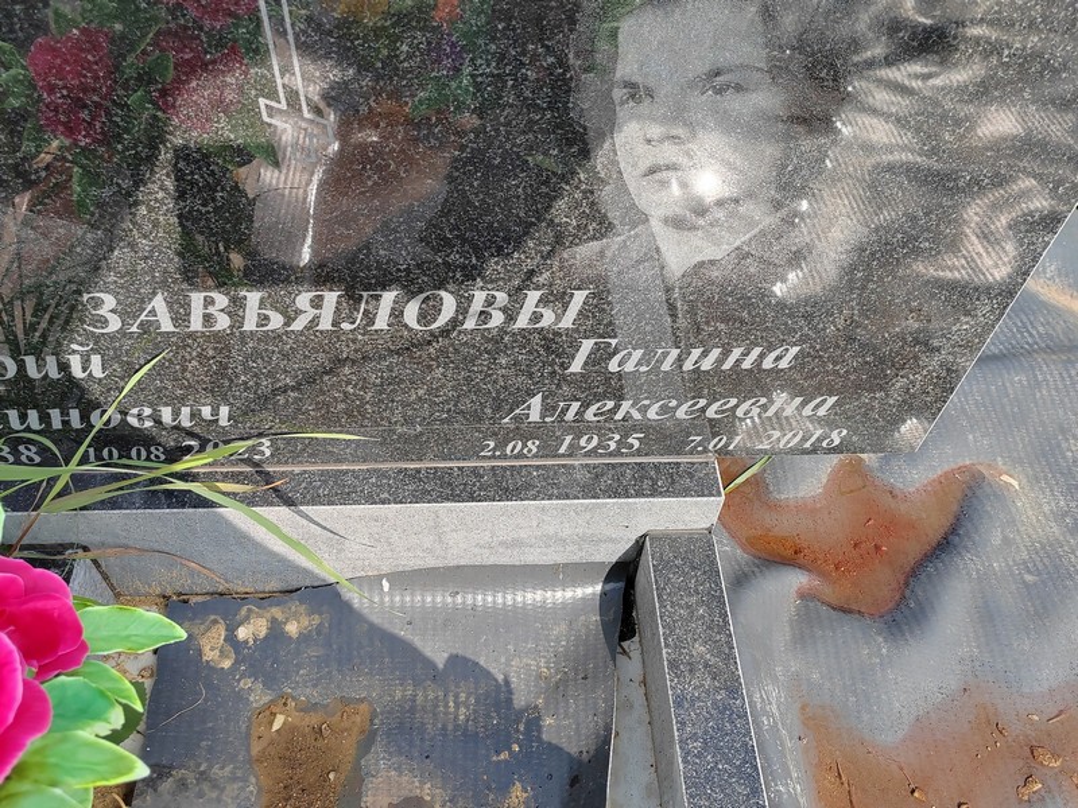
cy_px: 404
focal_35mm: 28
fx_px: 872
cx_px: 539
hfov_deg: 63.4
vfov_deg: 49.7
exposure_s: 1/610
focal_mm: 5.52
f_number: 1.9
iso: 100
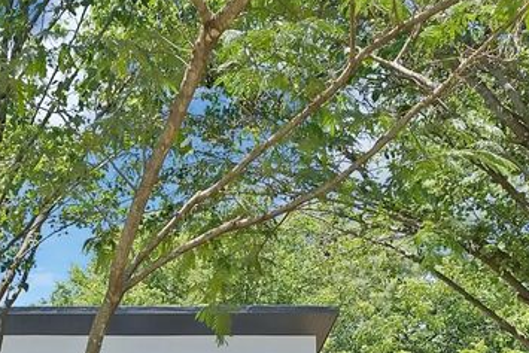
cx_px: -9
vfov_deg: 24.0
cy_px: 468
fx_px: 720
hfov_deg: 36.0
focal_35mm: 49
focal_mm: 17
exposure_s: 1/80
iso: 640
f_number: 9
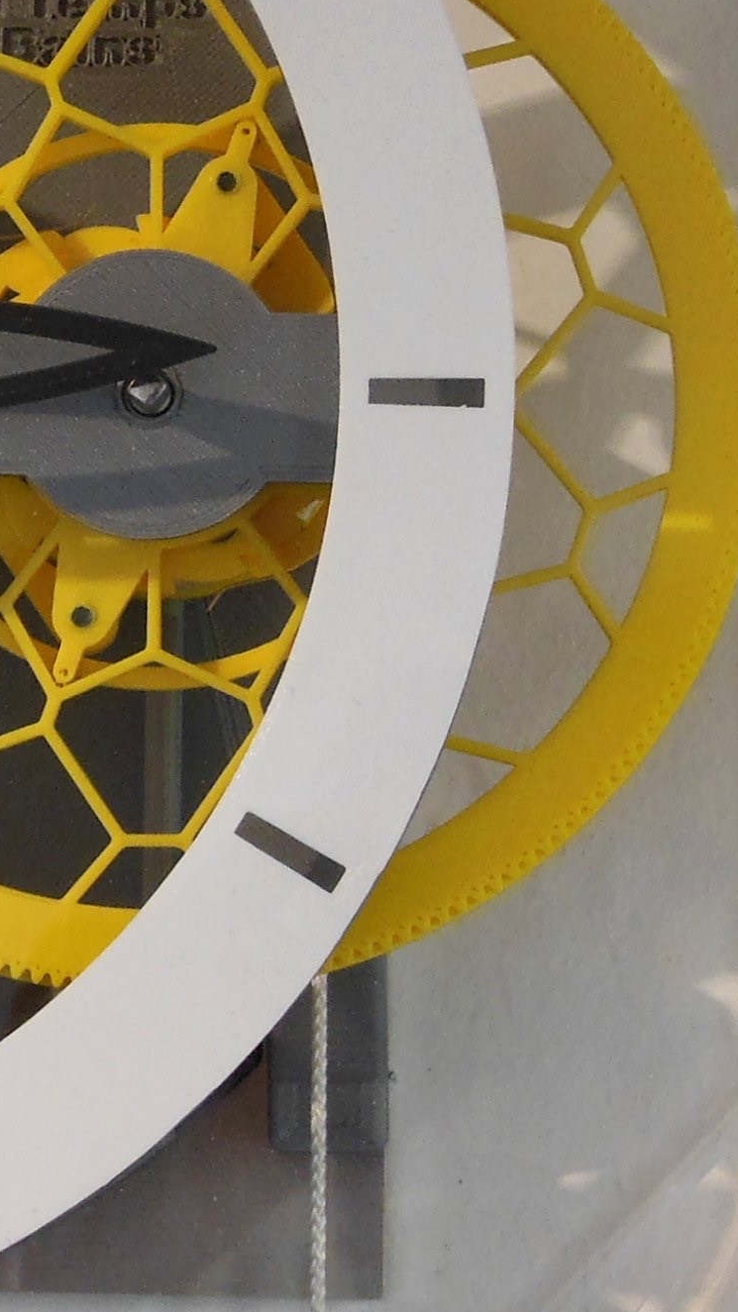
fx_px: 7099
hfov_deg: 5.9
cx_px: -417
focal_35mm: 204
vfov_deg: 10.5
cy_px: 383
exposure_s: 1/30
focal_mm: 13.6
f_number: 4.4
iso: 250
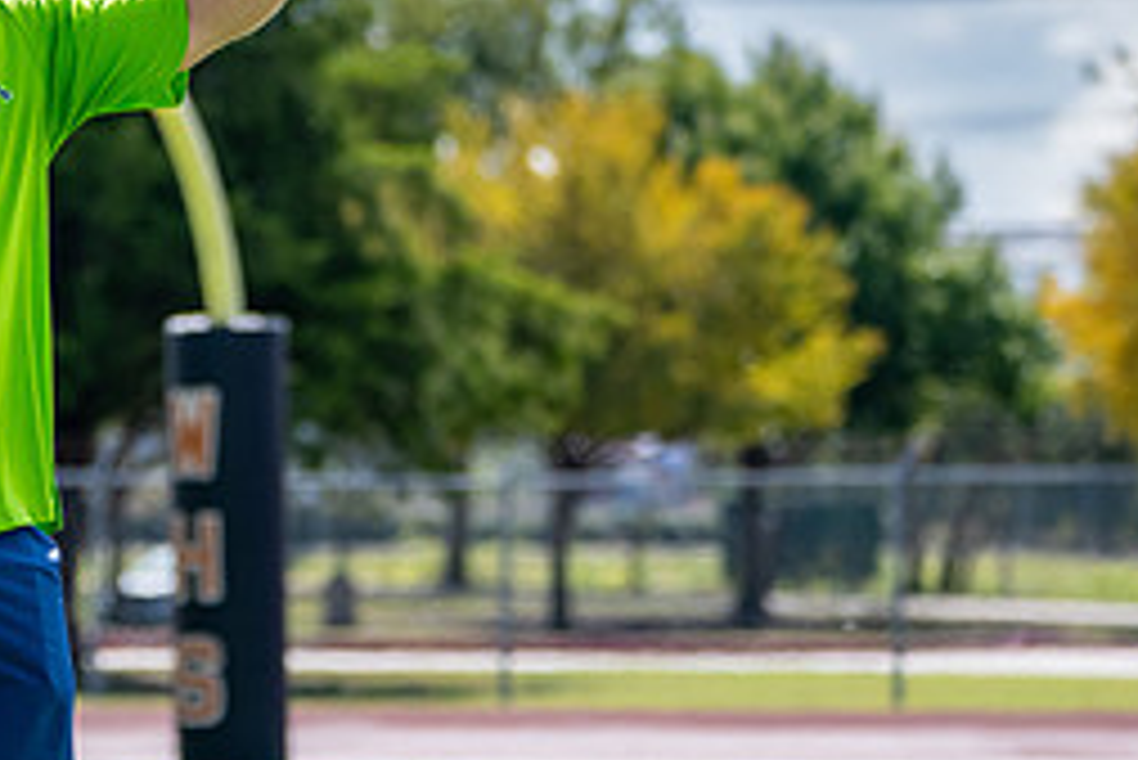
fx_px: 14580
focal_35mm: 461
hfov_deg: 4.5
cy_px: 361
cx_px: 80
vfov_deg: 3.0
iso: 640
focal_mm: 173
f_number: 5.6
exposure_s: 1/2500
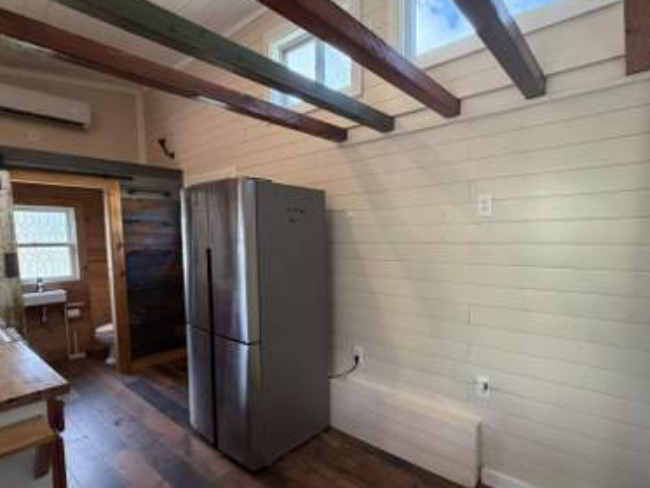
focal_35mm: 18
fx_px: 338
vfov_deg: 71.5
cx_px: 383
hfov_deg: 86.8
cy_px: 261
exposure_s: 1/60
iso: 160
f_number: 2.2
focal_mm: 2.22
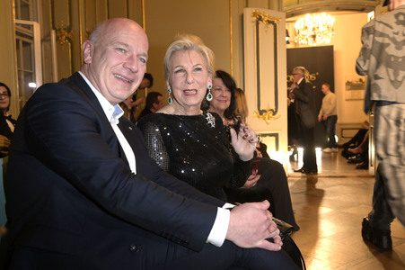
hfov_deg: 58.8
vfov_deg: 41.1
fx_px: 360
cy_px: 135
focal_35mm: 32
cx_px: 202
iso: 1600
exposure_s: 1/60
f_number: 4.5
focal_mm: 32
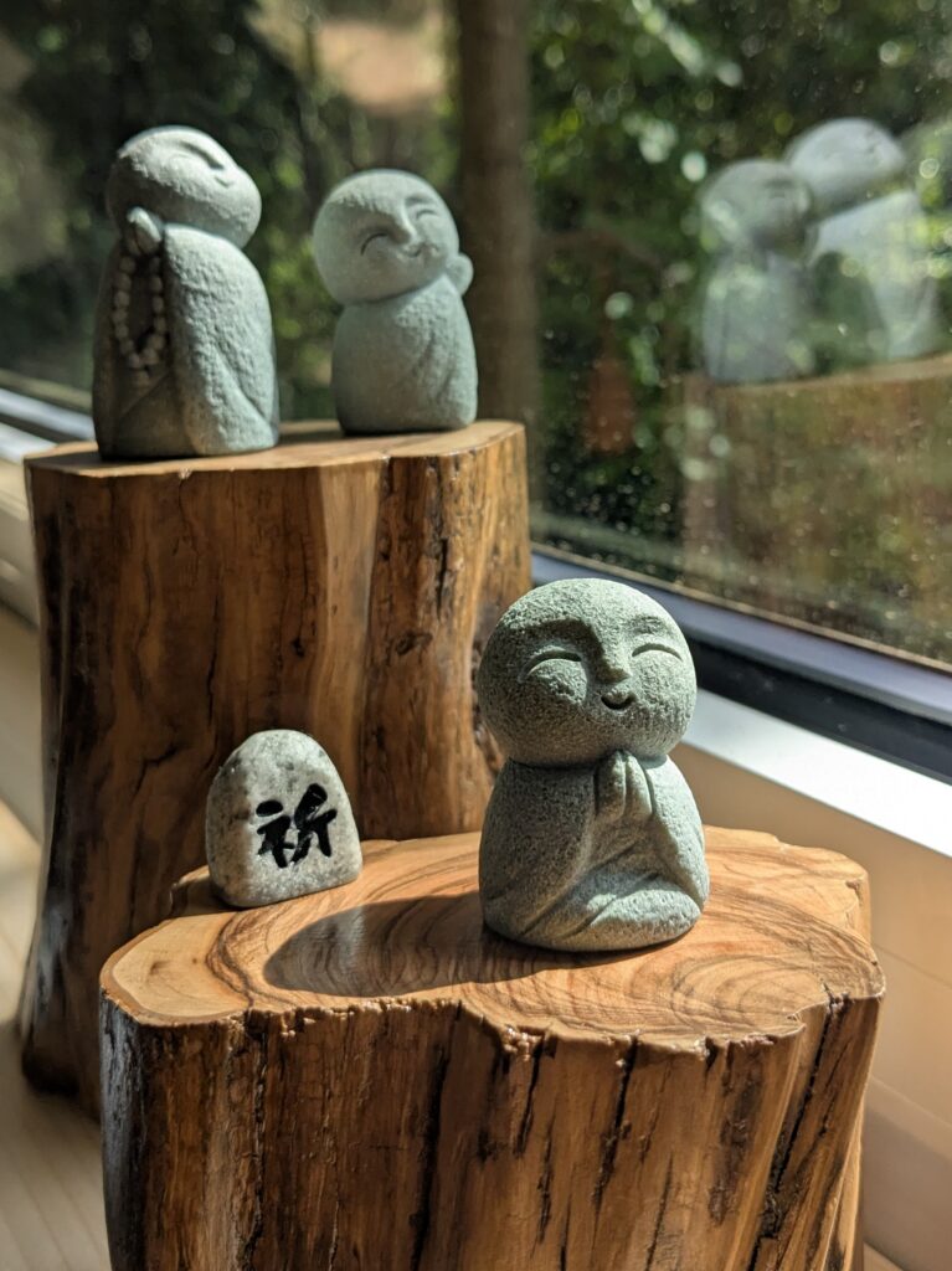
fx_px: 991
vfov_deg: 65.3
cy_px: 636
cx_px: 476
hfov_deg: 51.3
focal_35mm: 27
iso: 46
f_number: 1.73
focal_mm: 4.38
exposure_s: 1/709
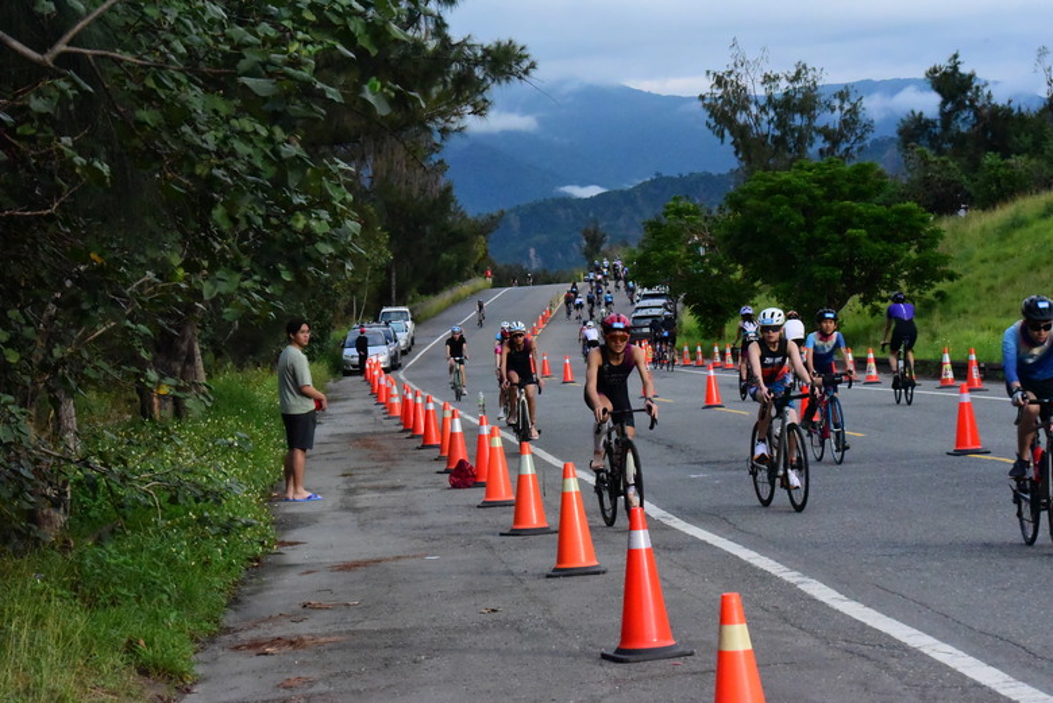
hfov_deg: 18.6
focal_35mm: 110
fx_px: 3219
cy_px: 352
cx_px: 526
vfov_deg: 12.5
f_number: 14
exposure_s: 1/3200
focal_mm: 110
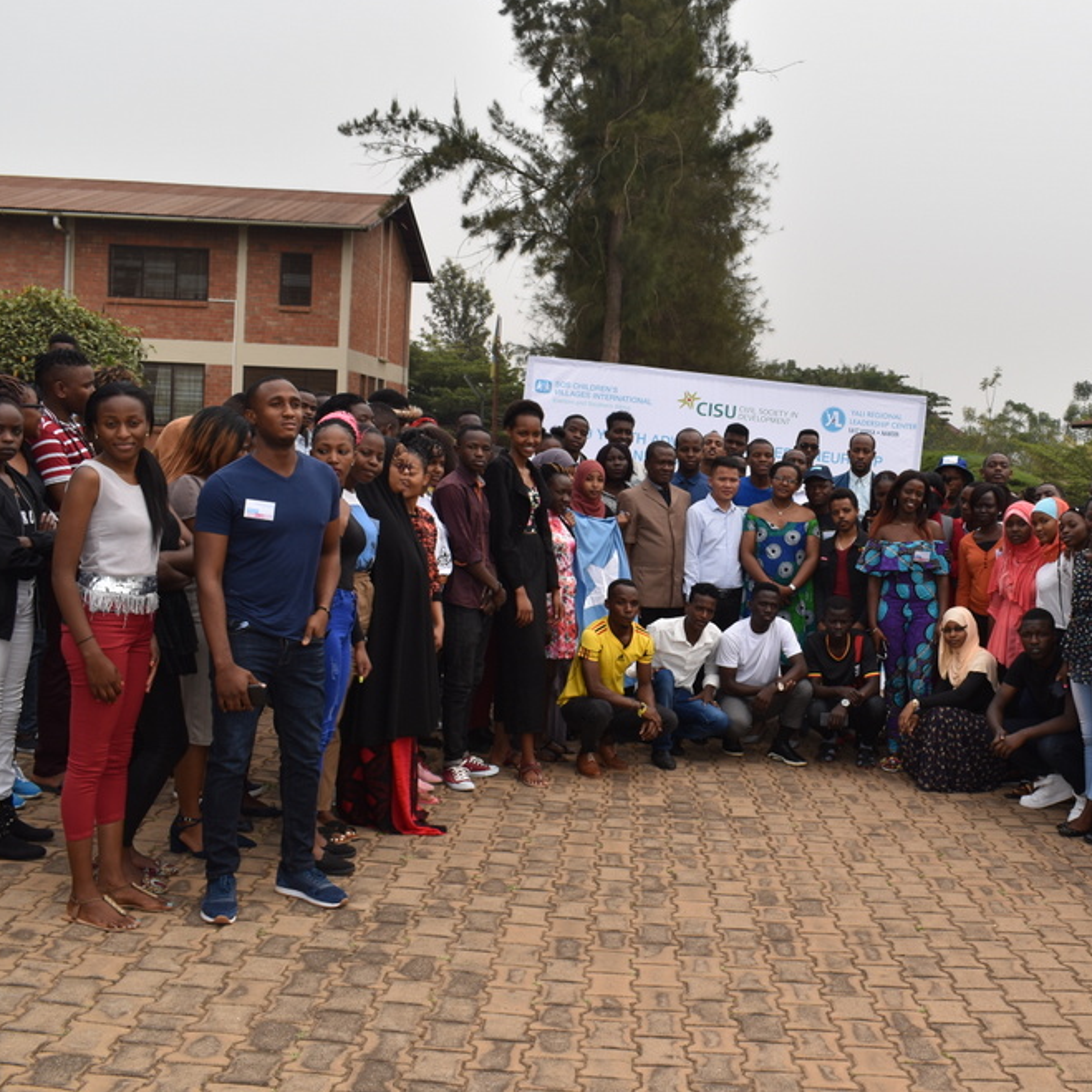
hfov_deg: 40.5
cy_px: 544
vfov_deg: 41.3
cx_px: 761
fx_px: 1451
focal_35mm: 41
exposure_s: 1/200
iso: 100
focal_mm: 21
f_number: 8
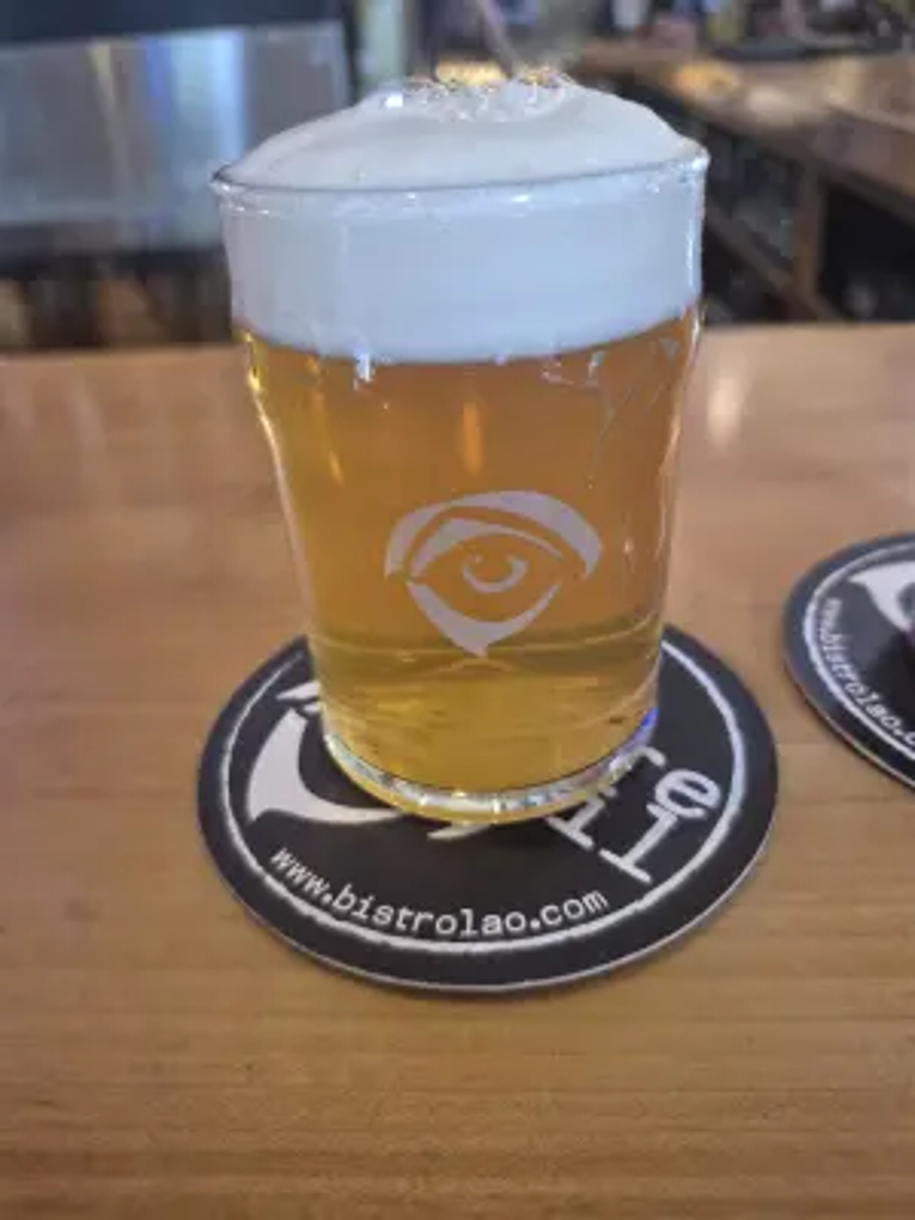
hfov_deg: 58.9
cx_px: 458
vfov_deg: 73.9
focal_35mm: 23
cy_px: 610
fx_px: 811
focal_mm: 5.4
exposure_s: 1/60
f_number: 1.8
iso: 640
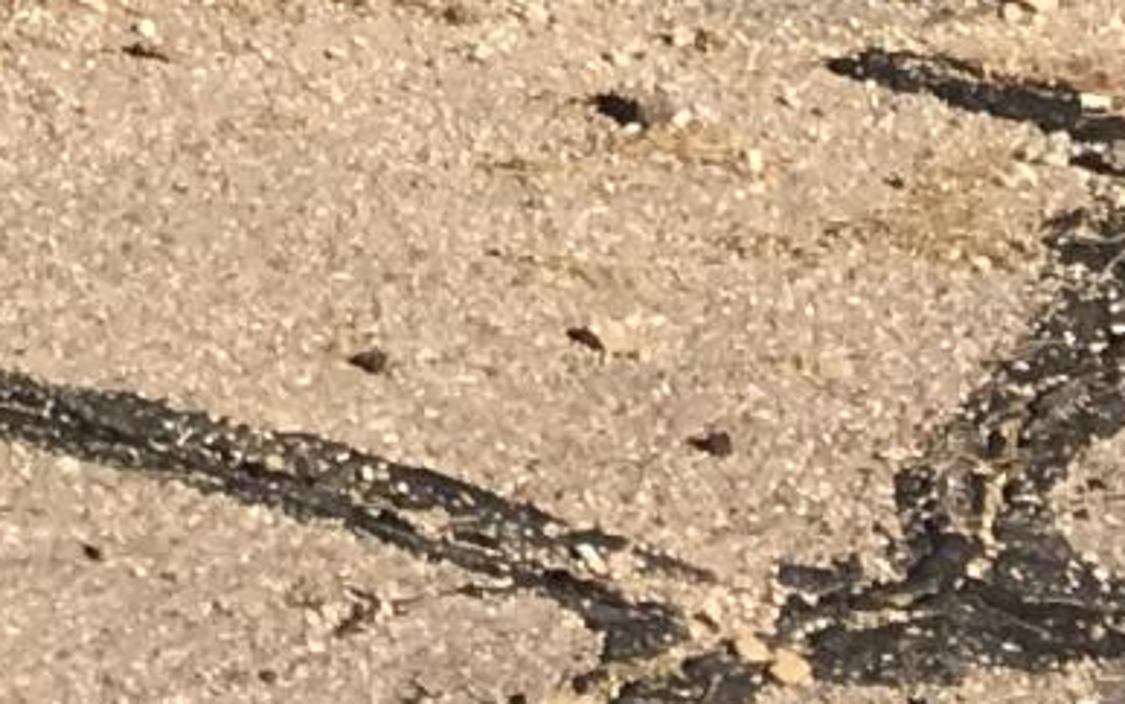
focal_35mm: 238
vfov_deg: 4.8
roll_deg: -1.8
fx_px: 7298
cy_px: -2383
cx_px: -1029
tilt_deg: +2.3
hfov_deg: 8.4
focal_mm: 4.15
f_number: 2.2
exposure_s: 1/1451
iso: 25
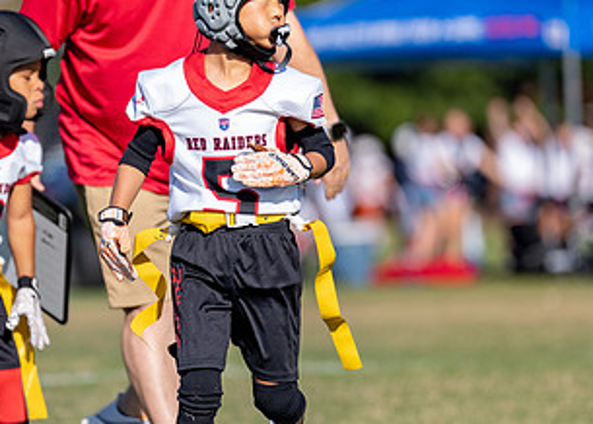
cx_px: 207
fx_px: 7159
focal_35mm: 425
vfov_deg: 3.4
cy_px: 209
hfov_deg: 4.7
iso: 100
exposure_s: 1/1600
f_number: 2.8
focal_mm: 200
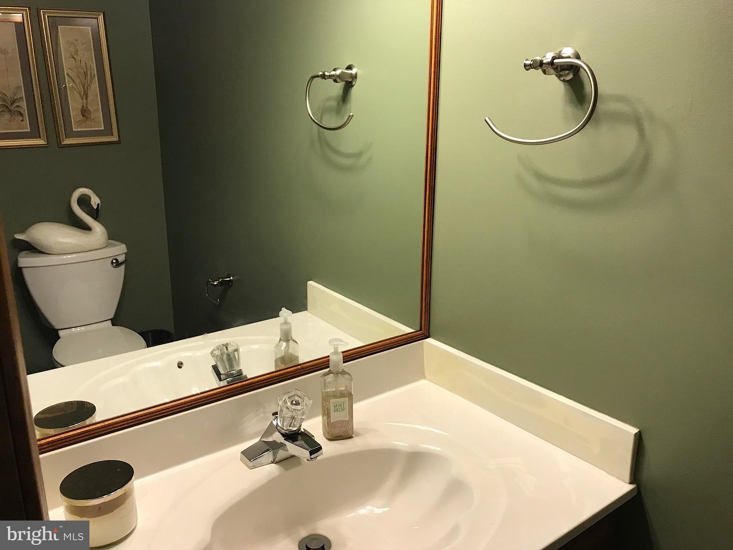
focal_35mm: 28
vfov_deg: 49.7
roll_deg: +0.1
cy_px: 275
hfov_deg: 63.4
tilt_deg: -15.8
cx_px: 366
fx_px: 593
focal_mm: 3.99
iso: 25
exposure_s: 1/30
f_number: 1.8
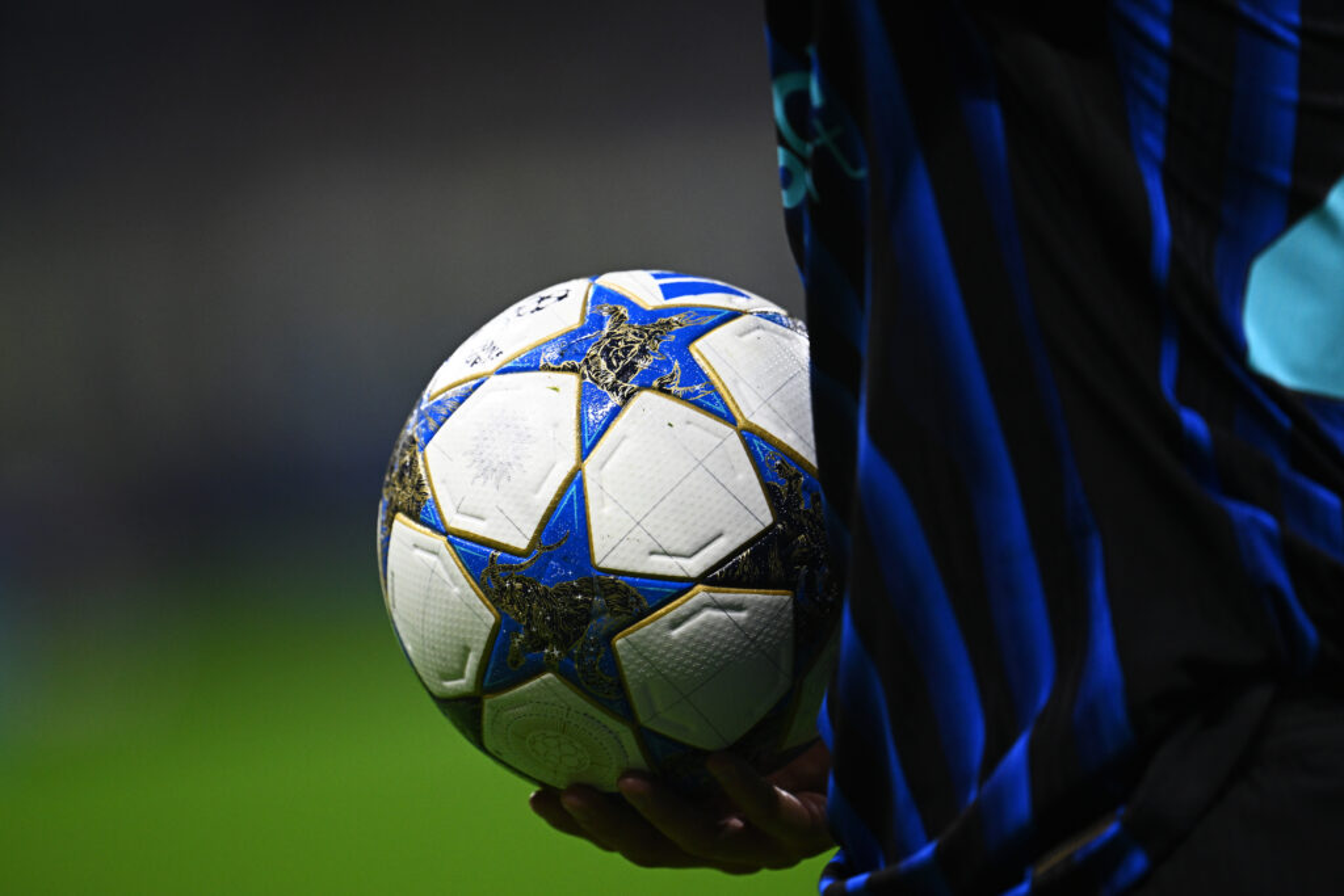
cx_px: 672
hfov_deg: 5.2
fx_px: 14934
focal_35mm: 400
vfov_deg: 3.4
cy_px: 448
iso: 1600
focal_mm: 400
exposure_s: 1/1600
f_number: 2.8
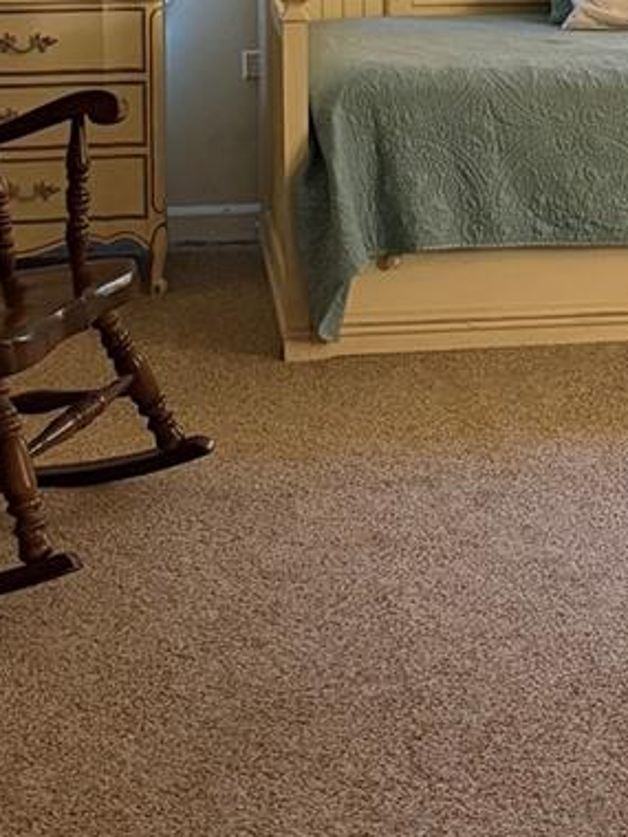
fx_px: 2346
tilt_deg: -7.8
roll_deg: -0.9
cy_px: 0
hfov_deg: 14.9
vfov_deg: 19.6
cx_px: 696
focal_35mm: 97
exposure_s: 1/40
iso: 640
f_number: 1.78
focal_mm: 6.76
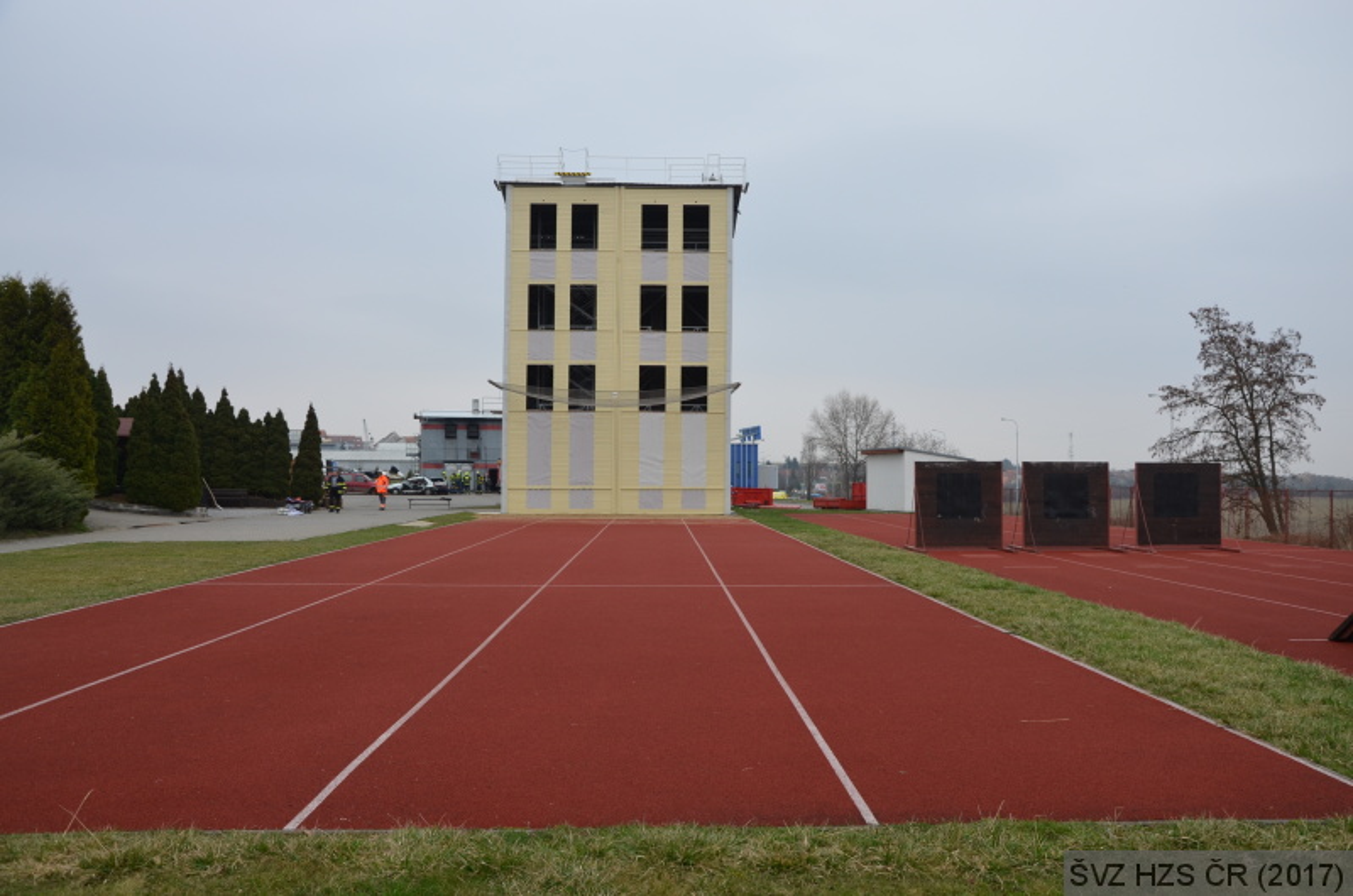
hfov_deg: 59.6
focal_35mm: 32
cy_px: 448
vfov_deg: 41.5
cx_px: 676
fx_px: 1182
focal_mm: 21
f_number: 6.3
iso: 200
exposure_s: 1/160
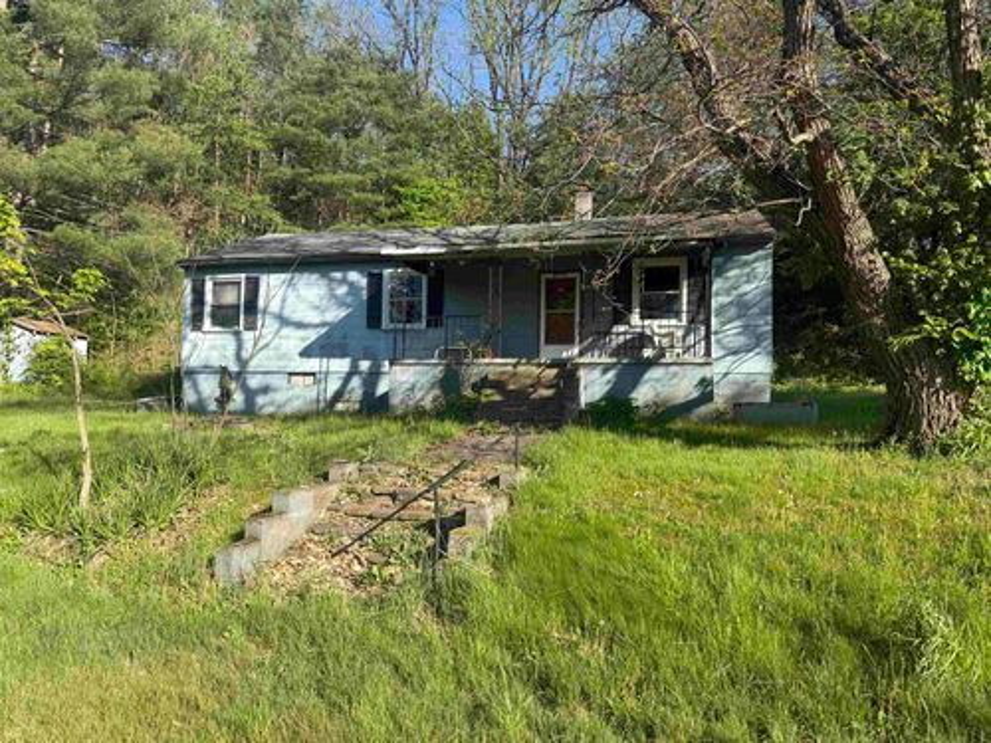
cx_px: 496
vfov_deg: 56.8
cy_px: 372
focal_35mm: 24
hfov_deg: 71.6
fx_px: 687
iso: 80
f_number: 1.78
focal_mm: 6.76
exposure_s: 1/1949
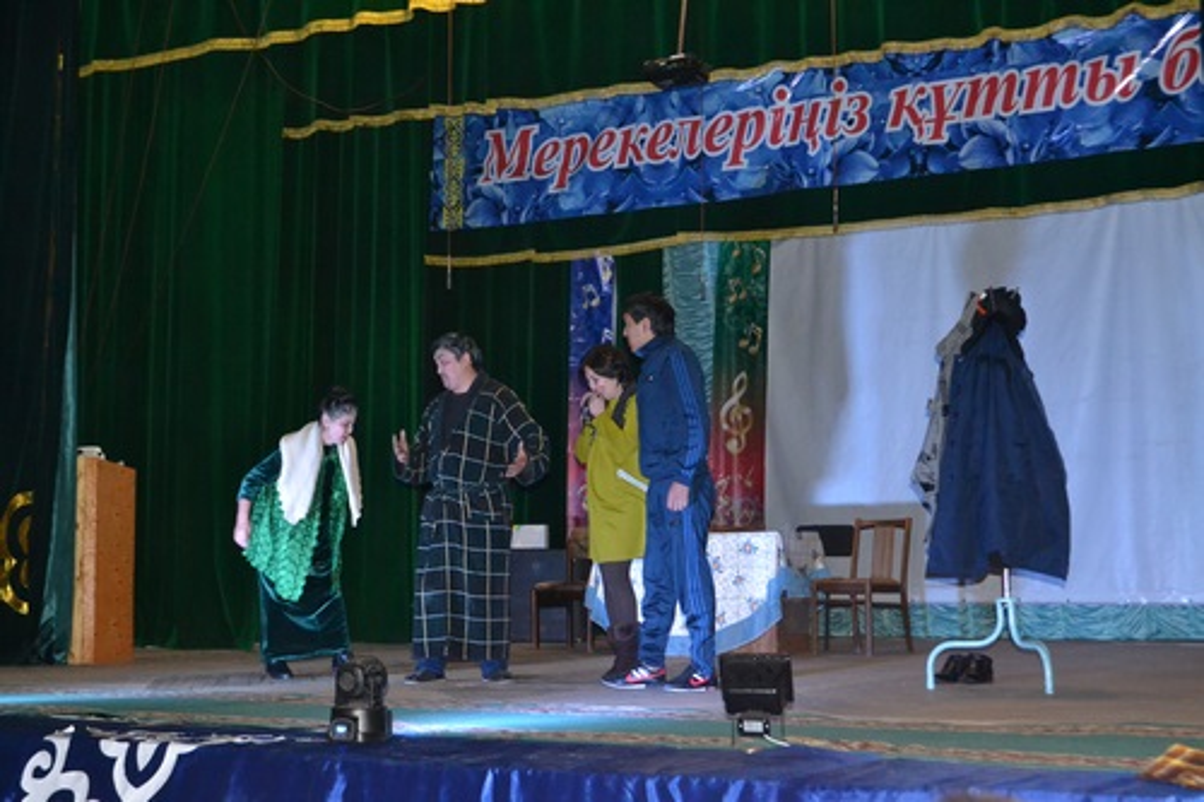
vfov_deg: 25.7
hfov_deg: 37.9
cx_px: 602
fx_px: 1755
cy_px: 401
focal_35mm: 52
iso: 3200
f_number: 5
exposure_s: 1/60
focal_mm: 35
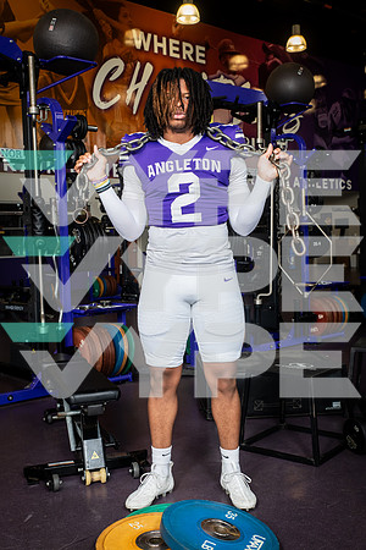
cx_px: 183
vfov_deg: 46.4
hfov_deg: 31.9
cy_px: 275
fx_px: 640
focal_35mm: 42
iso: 800
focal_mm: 42
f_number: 7.1
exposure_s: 1/250
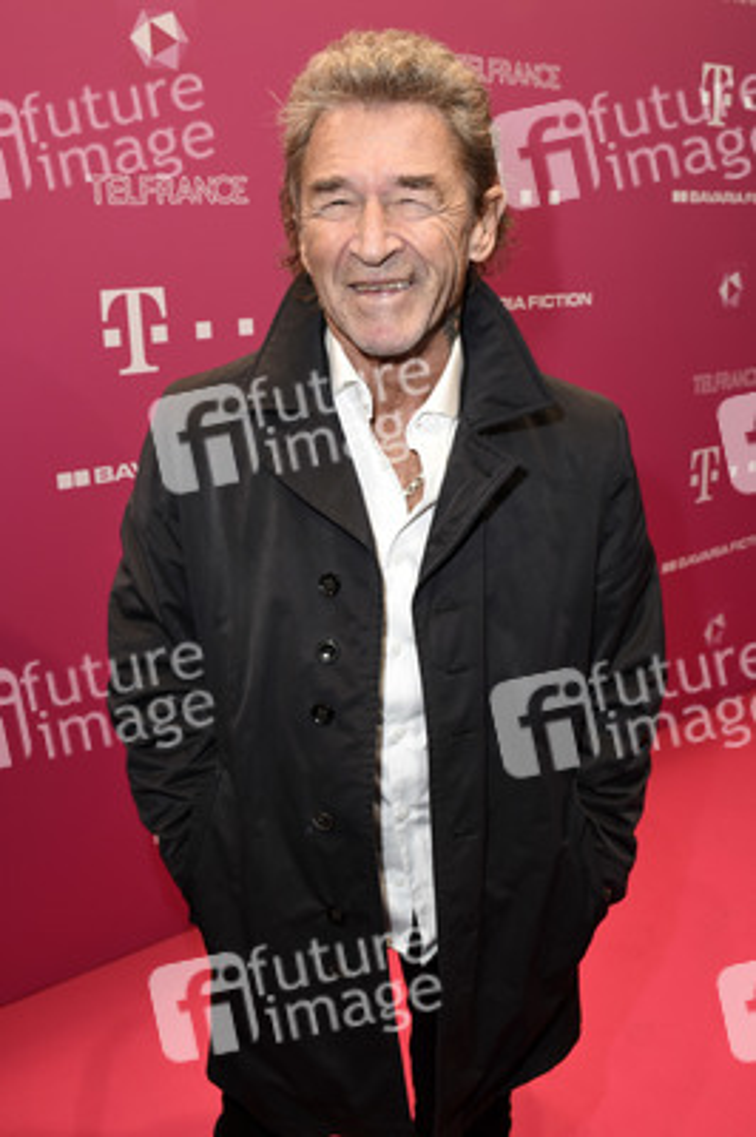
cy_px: 568
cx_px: 378
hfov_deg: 43.5
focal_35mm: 30
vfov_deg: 62.0
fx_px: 947
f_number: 6.3
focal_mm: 20
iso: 500
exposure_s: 1/160
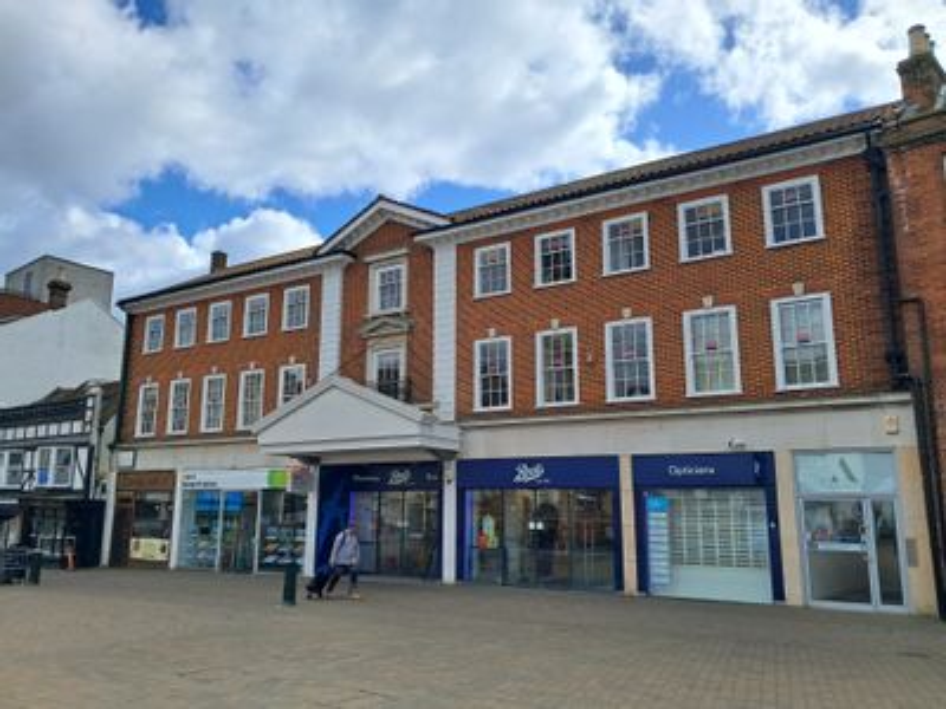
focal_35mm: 27
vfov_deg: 51.4
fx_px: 738
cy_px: 354
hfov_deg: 65.3
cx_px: 473
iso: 50
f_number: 1.8
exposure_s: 1/949
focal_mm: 4
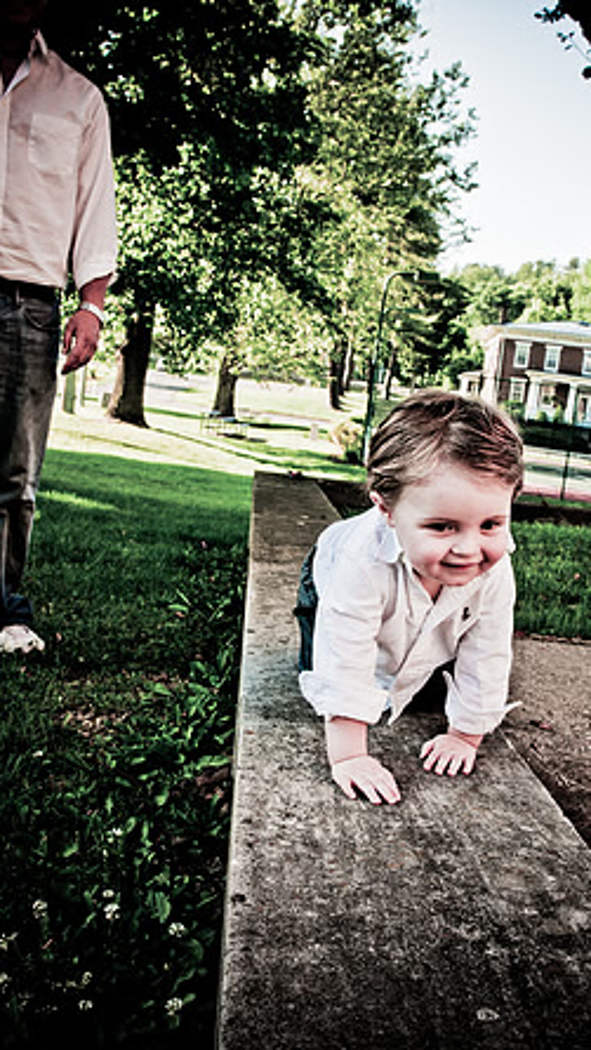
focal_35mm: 38
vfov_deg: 52.8
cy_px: 527
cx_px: 343
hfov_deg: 31.1
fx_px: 1058
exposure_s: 1/250
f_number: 8
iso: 200
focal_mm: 24
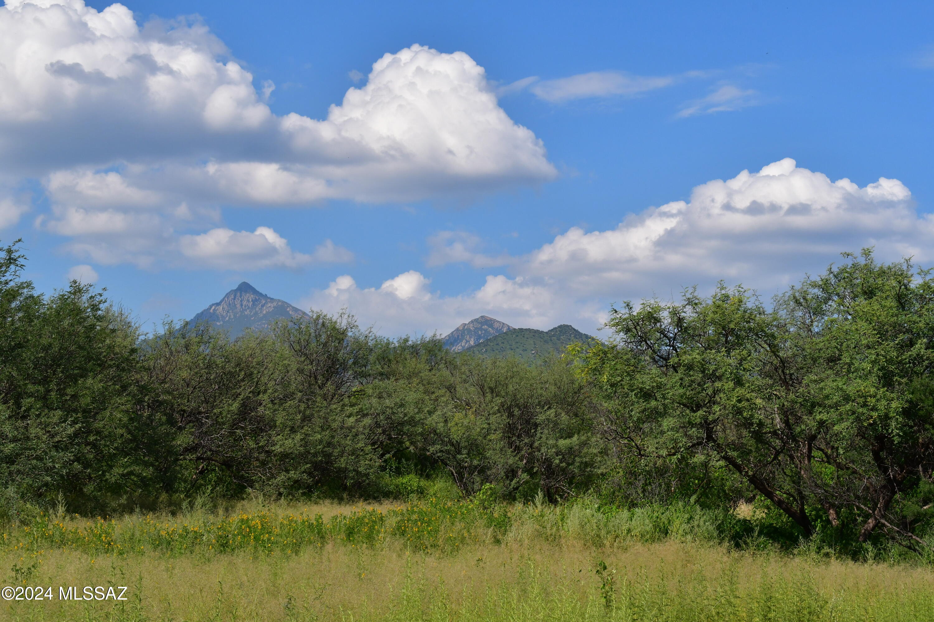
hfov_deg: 24.8
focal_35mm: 82
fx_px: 2127
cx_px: 467
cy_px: 311
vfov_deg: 16.7
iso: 800
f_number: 14
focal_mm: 55
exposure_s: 1/1250
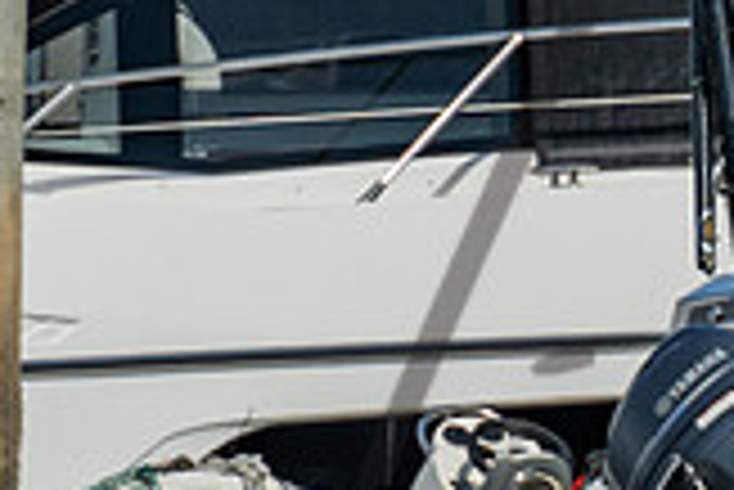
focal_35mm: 1207
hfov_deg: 1.7
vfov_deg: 1.1
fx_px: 24631
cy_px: 539
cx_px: 1710
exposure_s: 1/400
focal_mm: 200
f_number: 10
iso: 250
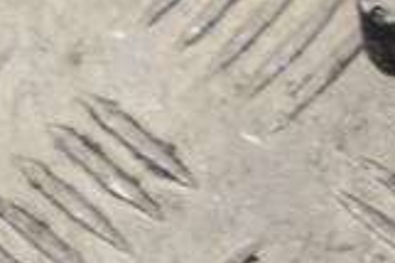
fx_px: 3069
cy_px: -64
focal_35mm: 280
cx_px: 476
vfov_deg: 4.9
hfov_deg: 7.3
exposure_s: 1/30
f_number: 5.6
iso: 180
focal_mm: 50
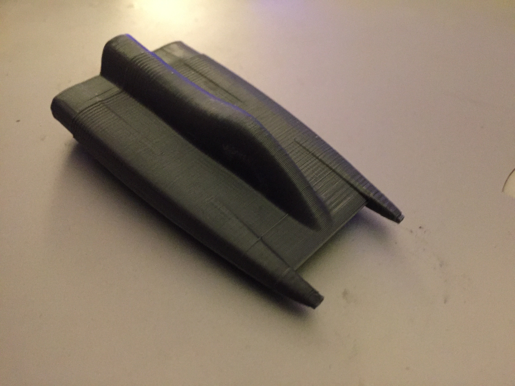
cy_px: 193
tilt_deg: -42.9
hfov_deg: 61.7
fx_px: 431
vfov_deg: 48.2
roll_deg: -4.2
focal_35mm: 29
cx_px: 258
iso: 500
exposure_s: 1/15
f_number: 2.2
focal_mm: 4.15
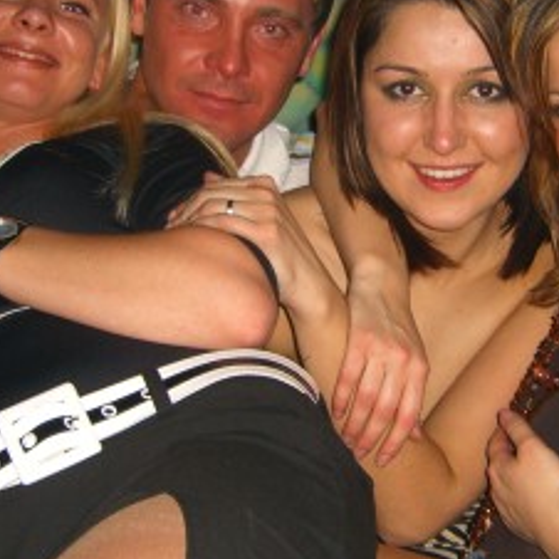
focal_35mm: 89
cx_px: 366
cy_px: 252
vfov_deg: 19.5
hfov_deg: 19.5
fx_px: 1626
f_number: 2.8
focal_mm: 7.9
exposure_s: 1/60
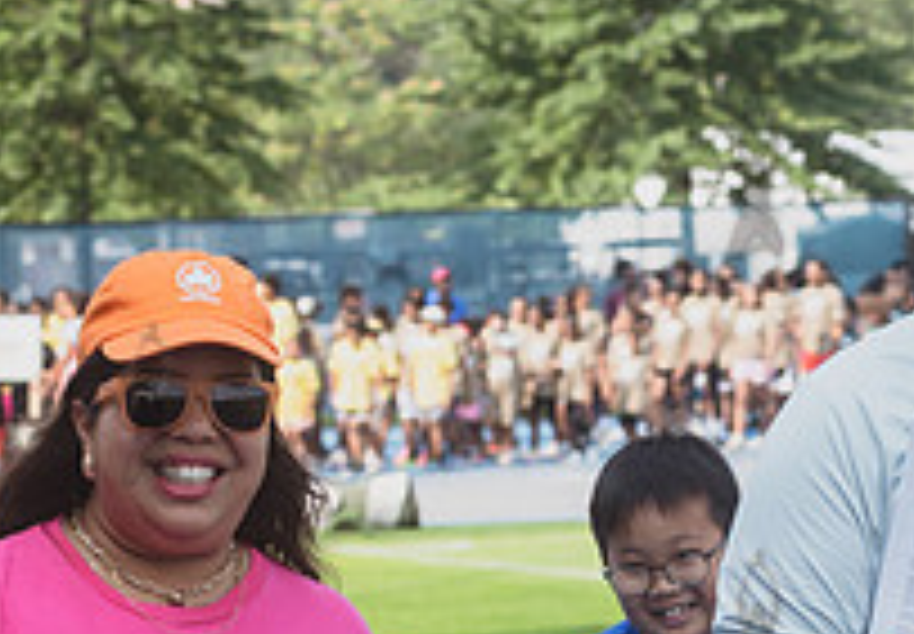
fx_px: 6327
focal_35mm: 246
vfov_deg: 5.7
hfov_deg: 8.2
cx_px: 868
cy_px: 589
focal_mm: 80
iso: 160
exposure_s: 1/400
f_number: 5.6
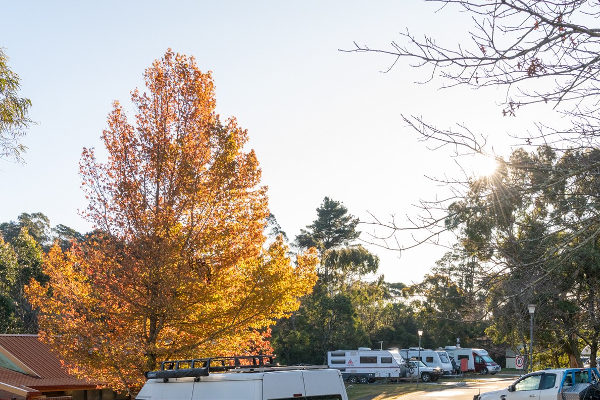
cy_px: 338
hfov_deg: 39.3
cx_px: 380
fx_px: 833
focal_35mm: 50
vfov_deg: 26.3
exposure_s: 1/250
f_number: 10
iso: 500
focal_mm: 29
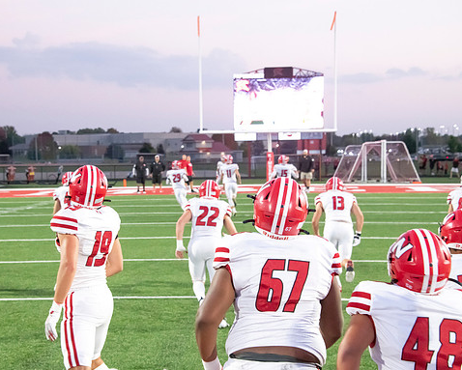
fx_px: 1012
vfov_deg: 20.7
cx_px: 207
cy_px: 186
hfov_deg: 25.7
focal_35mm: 74
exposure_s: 1/250
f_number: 7.1
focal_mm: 65
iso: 10000
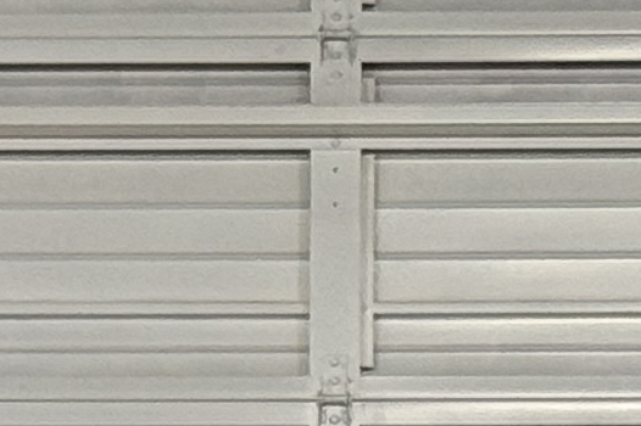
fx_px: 6815
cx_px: 413
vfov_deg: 3.4
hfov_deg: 5.4
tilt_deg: -0.2
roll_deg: -0.4
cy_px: 1688
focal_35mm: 383
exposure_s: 1/60
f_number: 1.78
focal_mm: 6.76
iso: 80
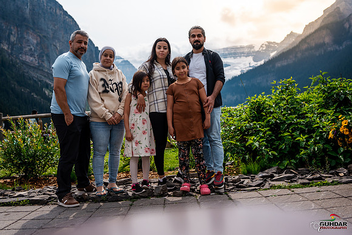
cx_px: 176
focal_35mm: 35
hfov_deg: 54.4
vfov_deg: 37.9
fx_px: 342
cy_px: 118
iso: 200
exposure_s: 1/2500
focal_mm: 35
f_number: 3.2
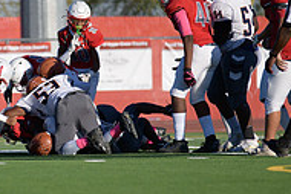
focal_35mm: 610
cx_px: 31
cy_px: 91
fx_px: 4934
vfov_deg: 2.3
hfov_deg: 3.4
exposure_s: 1/5000
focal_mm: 200
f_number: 2.8
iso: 180
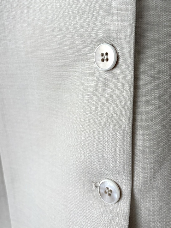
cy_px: 94
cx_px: 110
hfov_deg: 39.3
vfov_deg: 51.1
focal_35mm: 36
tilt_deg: -13.5
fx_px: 237
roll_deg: +1.5
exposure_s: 1/96
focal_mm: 5.96
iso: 125
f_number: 1.6
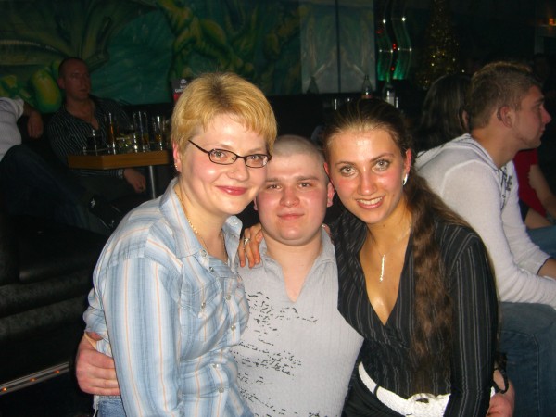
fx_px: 610
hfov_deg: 49.0
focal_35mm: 38
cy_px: 208
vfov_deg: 37.7
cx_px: 278
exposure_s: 1/60
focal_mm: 7.9
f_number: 2.8
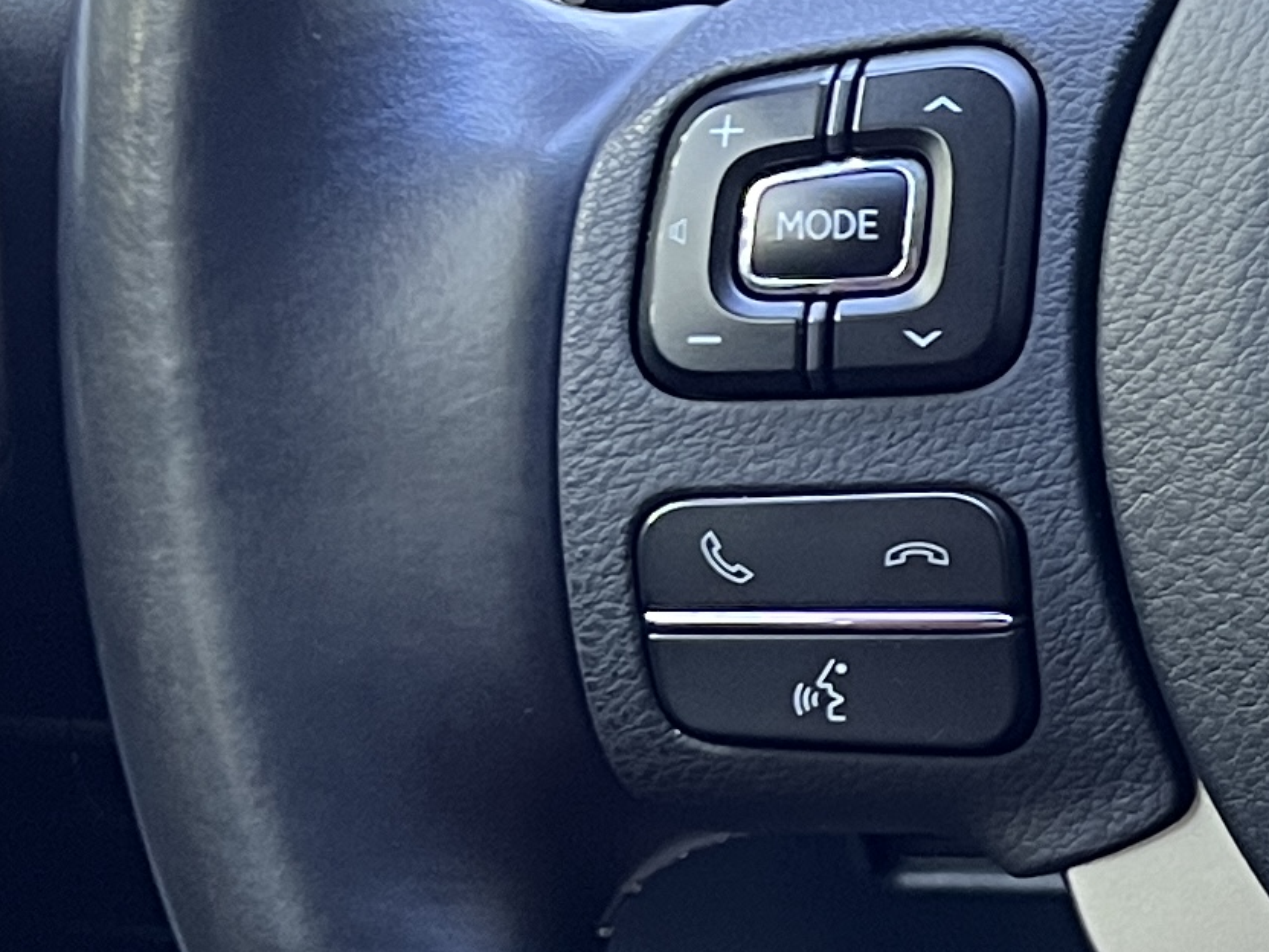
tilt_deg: -27.5
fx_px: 4619
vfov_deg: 11.8
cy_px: 384
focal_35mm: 126
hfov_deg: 14.5
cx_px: 1974
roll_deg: +1.2
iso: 250
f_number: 1.5
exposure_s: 1/50
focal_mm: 5.7
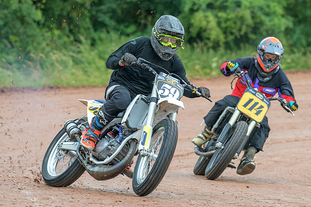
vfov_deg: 3.9
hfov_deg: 5.9
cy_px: 103
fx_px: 3023
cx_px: 182
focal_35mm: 350
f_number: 4
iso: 200
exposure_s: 1/400
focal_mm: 200
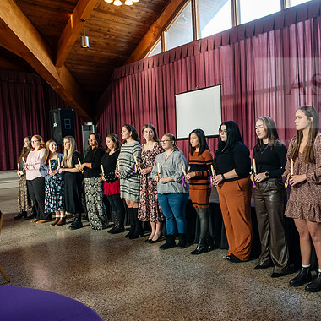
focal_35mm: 35
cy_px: 160
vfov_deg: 47.2
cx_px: 230
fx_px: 367
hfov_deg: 46.0
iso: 2000
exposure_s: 1/200
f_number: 4
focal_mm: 27
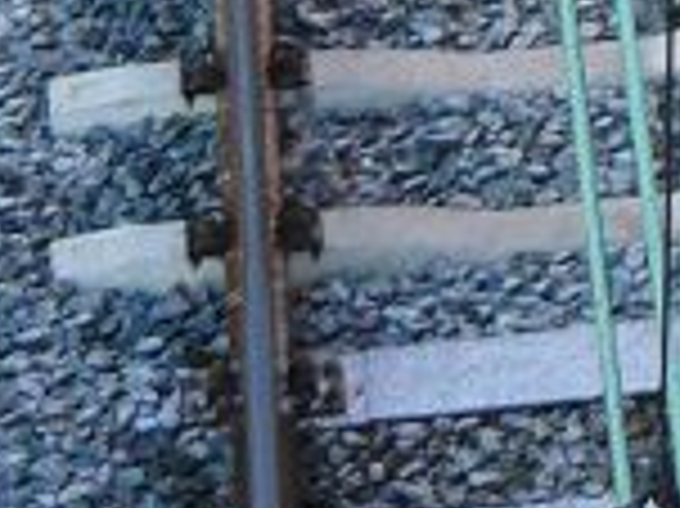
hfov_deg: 6.5
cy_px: -854
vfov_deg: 5.0
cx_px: 1693
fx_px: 5633
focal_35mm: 287
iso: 100
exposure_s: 1/125
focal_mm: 6
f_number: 4
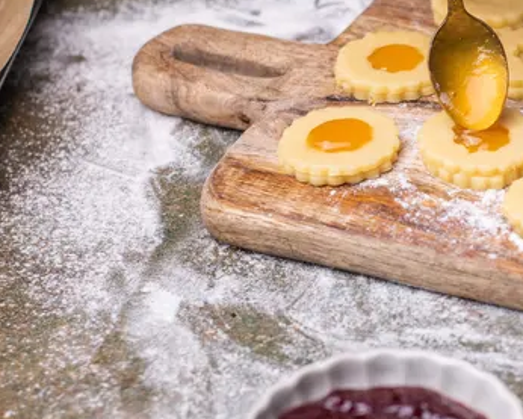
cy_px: 210
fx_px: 2152
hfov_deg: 13.6
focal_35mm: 139
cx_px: 556
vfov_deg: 11.1
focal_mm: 50
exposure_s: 1/250
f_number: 3.2
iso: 250
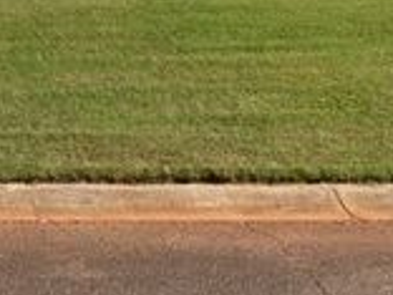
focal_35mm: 77
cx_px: 20
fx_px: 874
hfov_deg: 24.4
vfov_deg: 17.3
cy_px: -140
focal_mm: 6.93
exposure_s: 1/3704
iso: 80
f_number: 1.8
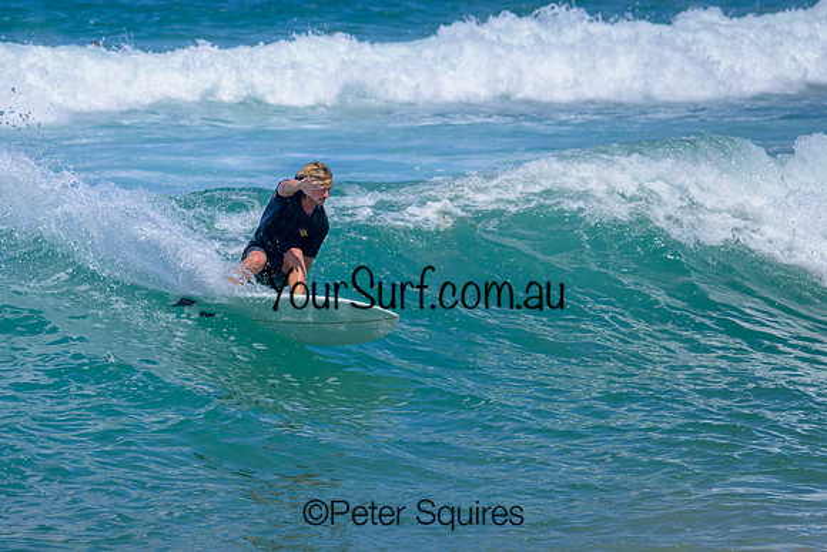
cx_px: 438
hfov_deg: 4.7
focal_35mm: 435
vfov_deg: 3.2
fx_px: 10000
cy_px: 260
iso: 560
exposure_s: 1/2000
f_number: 11
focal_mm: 320
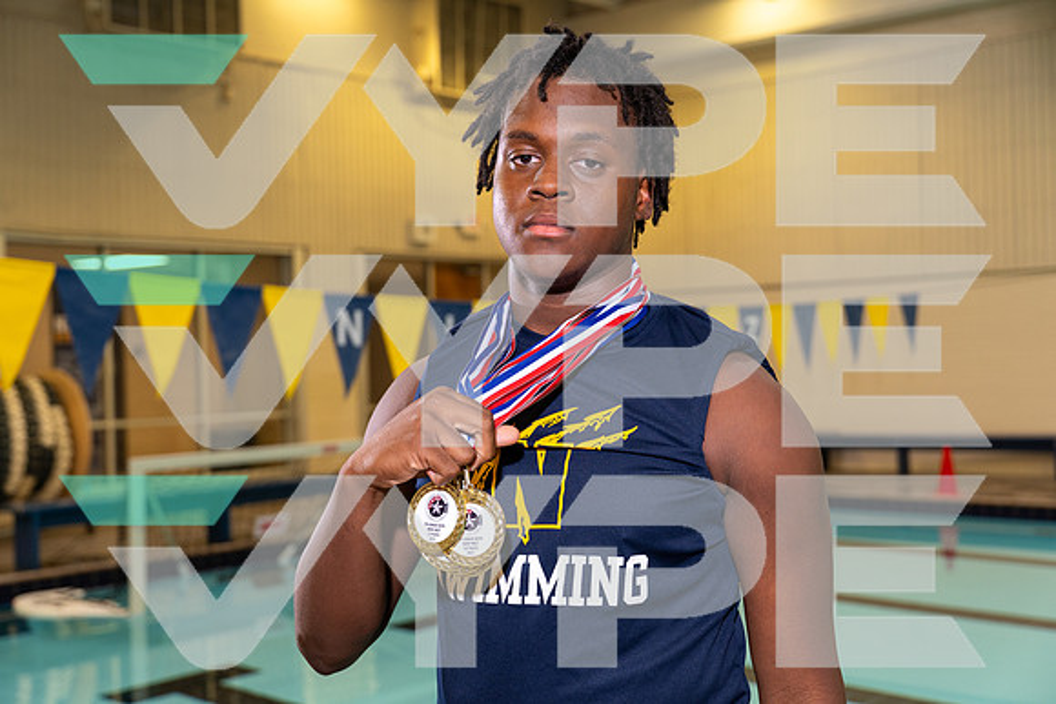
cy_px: 352
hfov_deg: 41.9
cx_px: 528
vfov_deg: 28.7
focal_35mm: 47
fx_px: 1379
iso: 800
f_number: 4
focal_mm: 47
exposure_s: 1/250
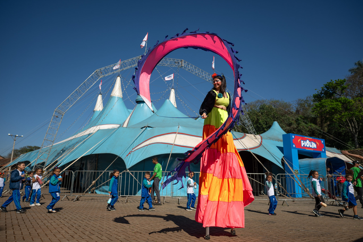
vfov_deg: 49.6
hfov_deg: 69.4
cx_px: 182
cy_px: 121
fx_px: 262
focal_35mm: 26
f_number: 2.8
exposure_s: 1/2000
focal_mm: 26
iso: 32
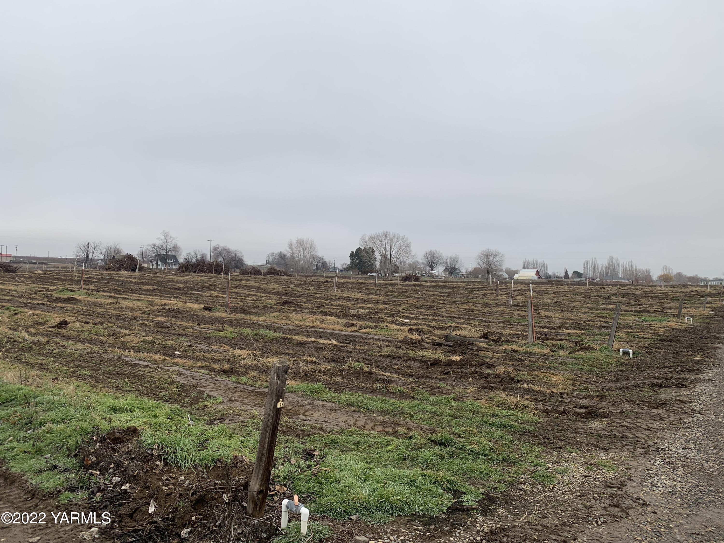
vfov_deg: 53.1
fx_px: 544
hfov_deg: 67.3
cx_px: 362
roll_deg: -2.1
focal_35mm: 26
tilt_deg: +3.5
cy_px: 272
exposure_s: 1/223
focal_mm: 4.25
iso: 25
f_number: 1.8
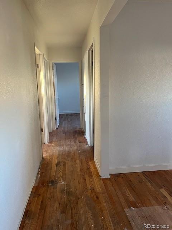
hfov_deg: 53.1
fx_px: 172
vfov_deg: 67.3
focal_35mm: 26
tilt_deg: -8.8
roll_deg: +1.4
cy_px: 115
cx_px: 86
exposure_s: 1/60
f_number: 1.6
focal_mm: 5.1
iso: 250
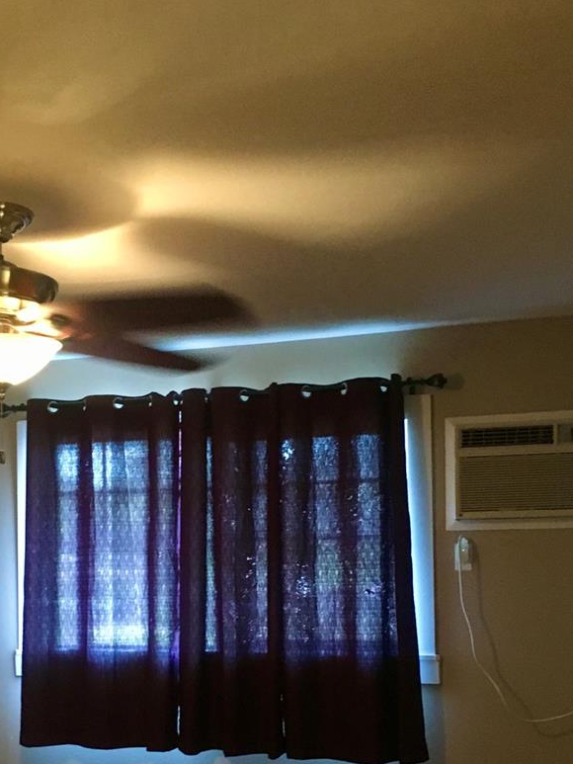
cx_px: 217
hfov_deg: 32.1
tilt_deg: +2.5
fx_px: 993
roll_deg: +1.7
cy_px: 544
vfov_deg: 41.2
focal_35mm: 45
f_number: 2.2
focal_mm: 4.15
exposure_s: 1/15
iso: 250
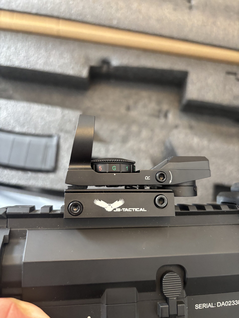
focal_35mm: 26
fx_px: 239
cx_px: 120
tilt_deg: -80.4
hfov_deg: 53.1
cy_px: 159
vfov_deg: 67.3
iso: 320
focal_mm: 5.96
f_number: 1.6
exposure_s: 1/50
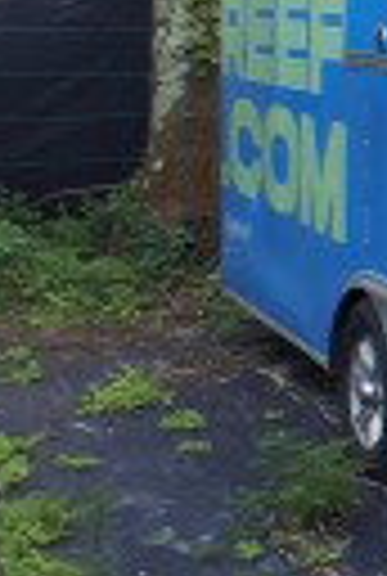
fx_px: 1347
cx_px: 950
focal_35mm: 84
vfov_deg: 23.8
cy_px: 135
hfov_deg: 12.5
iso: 50
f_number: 2.2
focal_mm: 1.4
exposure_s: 1/296
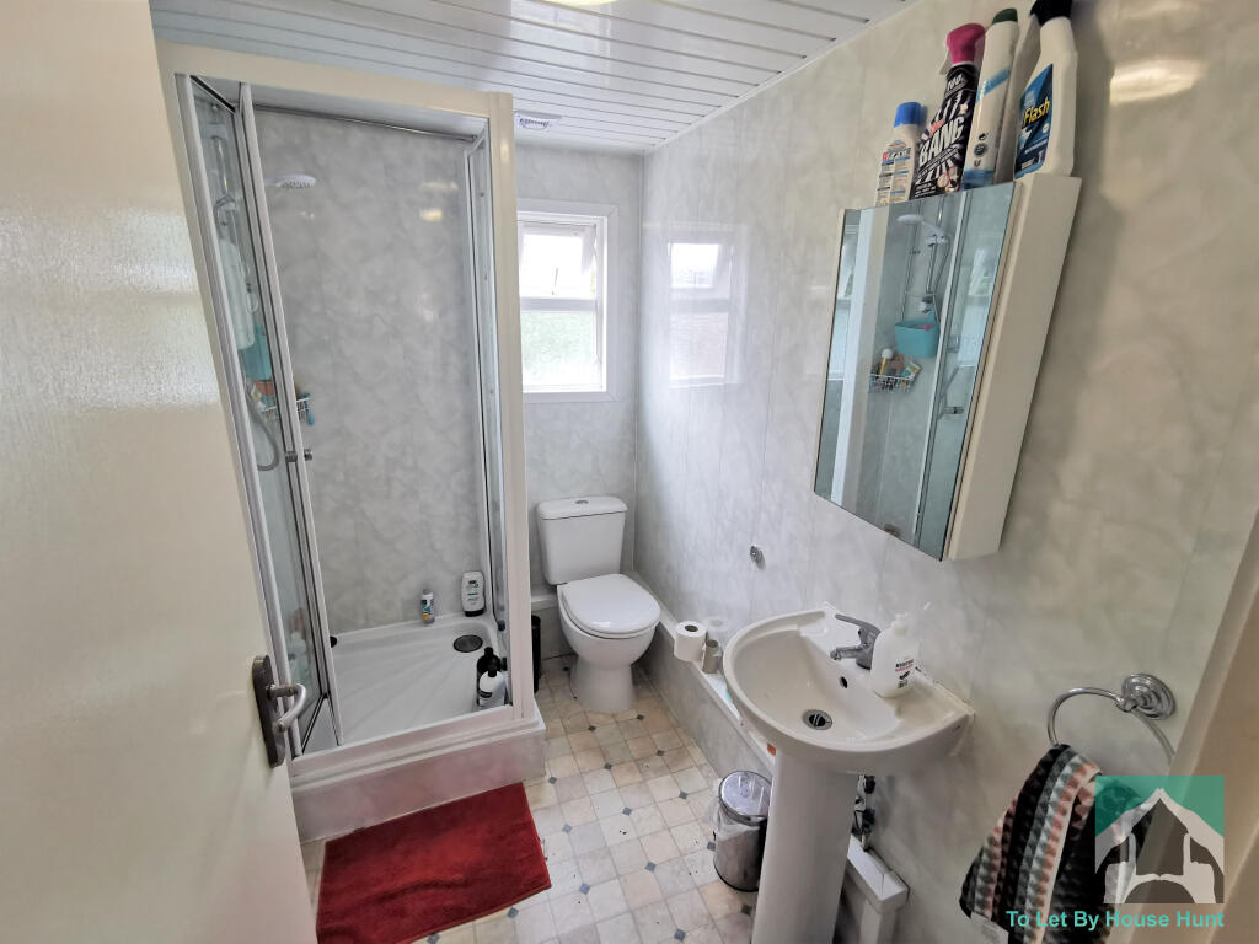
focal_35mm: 16
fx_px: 582
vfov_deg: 78.1
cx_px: 630
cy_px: 472
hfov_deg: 94.5
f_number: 2.2
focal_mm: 2.35
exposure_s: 1/50
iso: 160
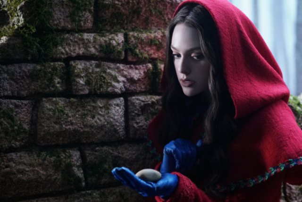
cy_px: 101
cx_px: 151
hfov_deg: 19.6
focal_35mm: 104
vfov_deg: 13.2
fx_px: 873
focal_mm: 104
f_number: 4
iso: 5000
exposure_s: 1/160
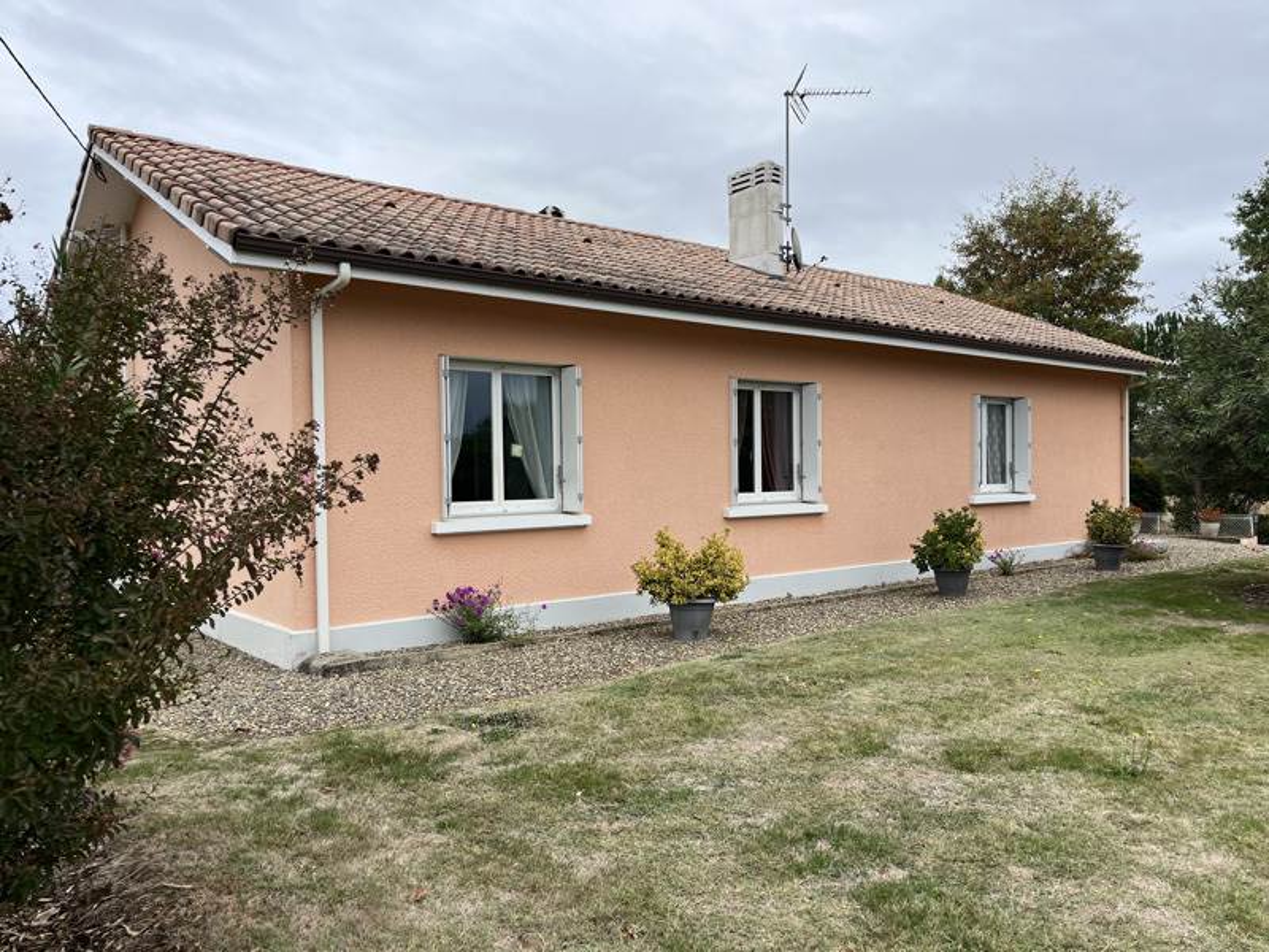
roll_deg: +1.0
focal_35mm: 26
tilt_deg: -1.3
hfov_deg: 67.3
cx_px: 634
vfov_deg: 53.1
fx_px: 953
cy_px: 476
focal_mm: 5.1
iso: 50
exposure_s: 1/1238
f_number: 1.6
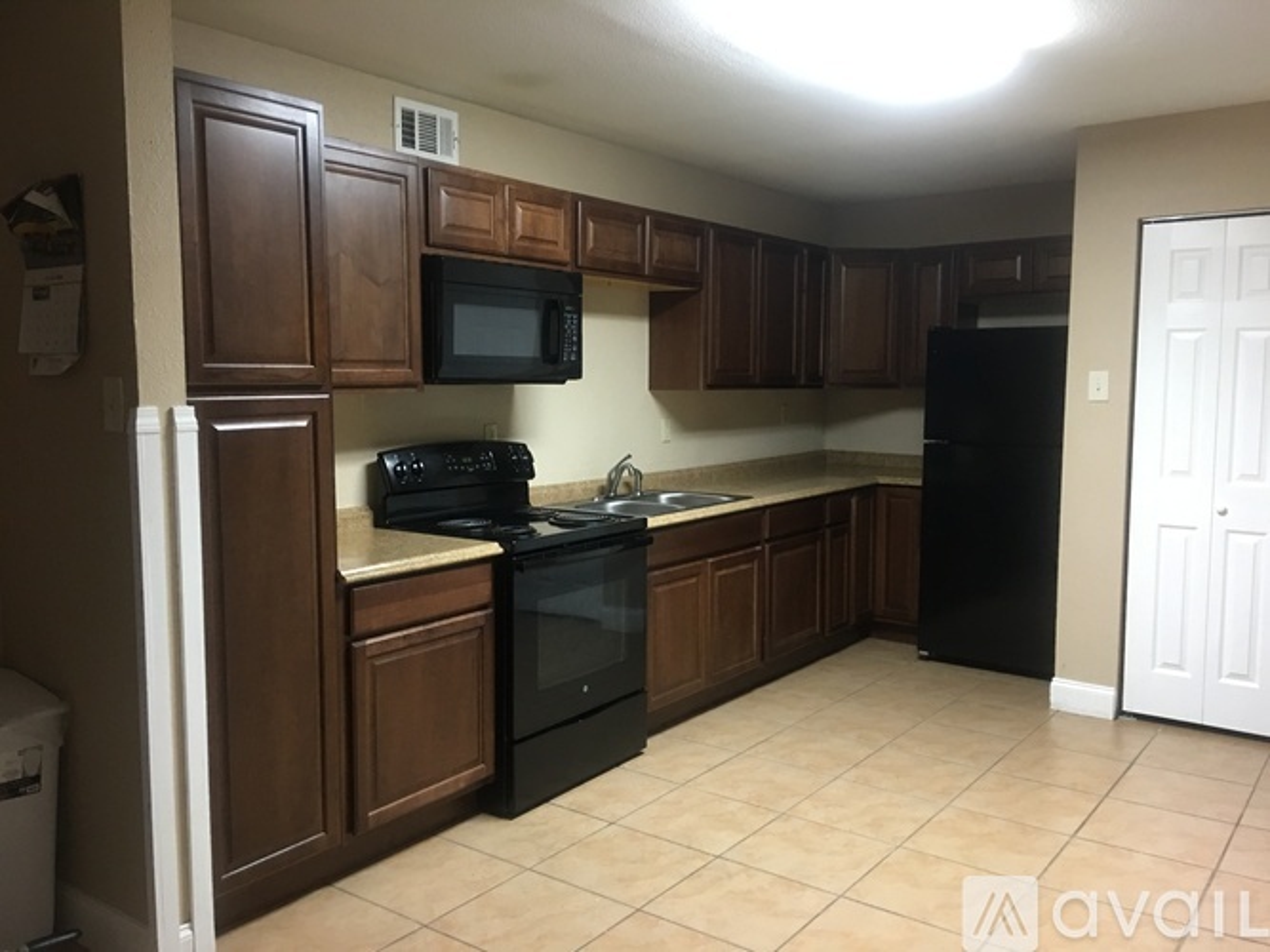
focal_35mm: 29
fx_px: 1064
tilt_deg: -4.5
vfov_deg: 48.2
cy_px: 476
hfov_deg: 61.7
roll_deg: +0.0
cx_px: 635
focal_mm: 4.15
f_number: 2.2
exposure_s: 1/15
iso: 100
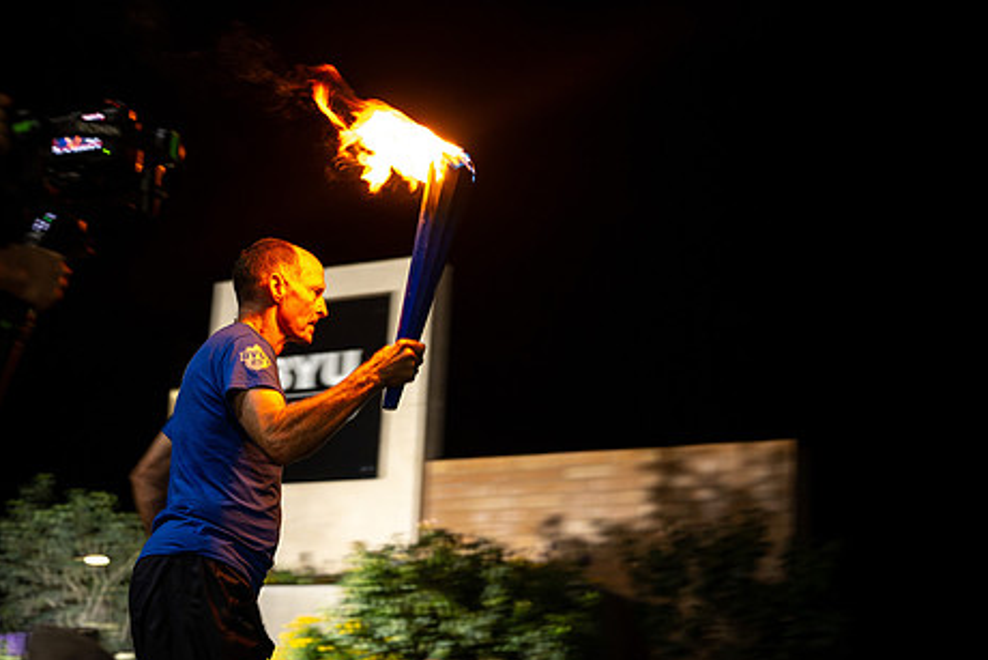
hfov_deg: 34.4
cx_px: 397
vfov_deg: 23.4
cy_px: 364
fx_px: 1592
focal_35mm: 58
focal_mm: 46
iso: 1250
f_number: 2.8
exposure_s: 1/100
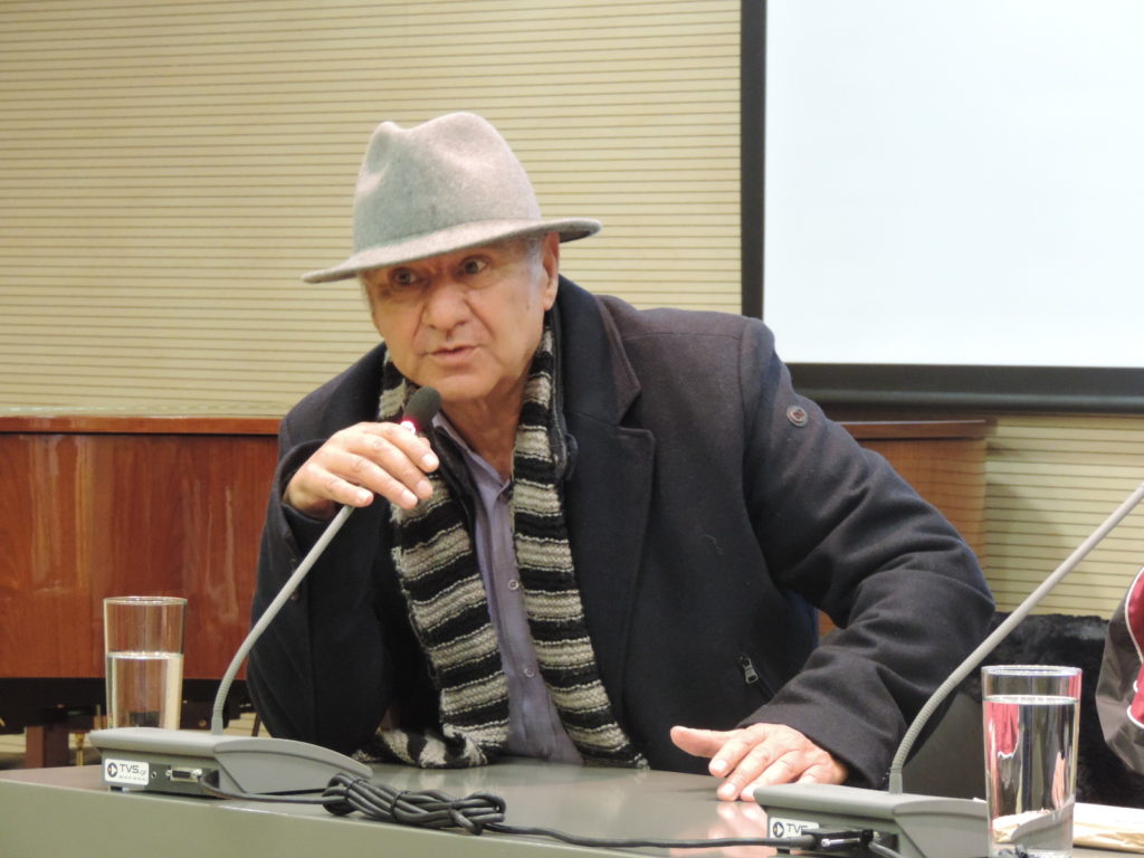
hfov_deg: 11.6
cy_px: 429
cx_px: 572
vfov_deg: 8.7
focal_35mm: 170
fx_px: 5618
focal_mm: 30.3
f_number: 4.5
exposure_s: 1/13
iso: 800
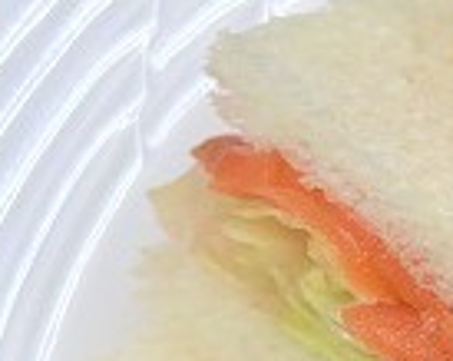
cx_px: 850
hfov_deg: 13.2
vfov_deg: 11.8
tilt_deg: -76.7
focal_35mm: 130
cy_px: 260
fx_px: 1739
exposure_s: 1/120
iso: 64
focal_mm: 5.96
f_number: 1.6
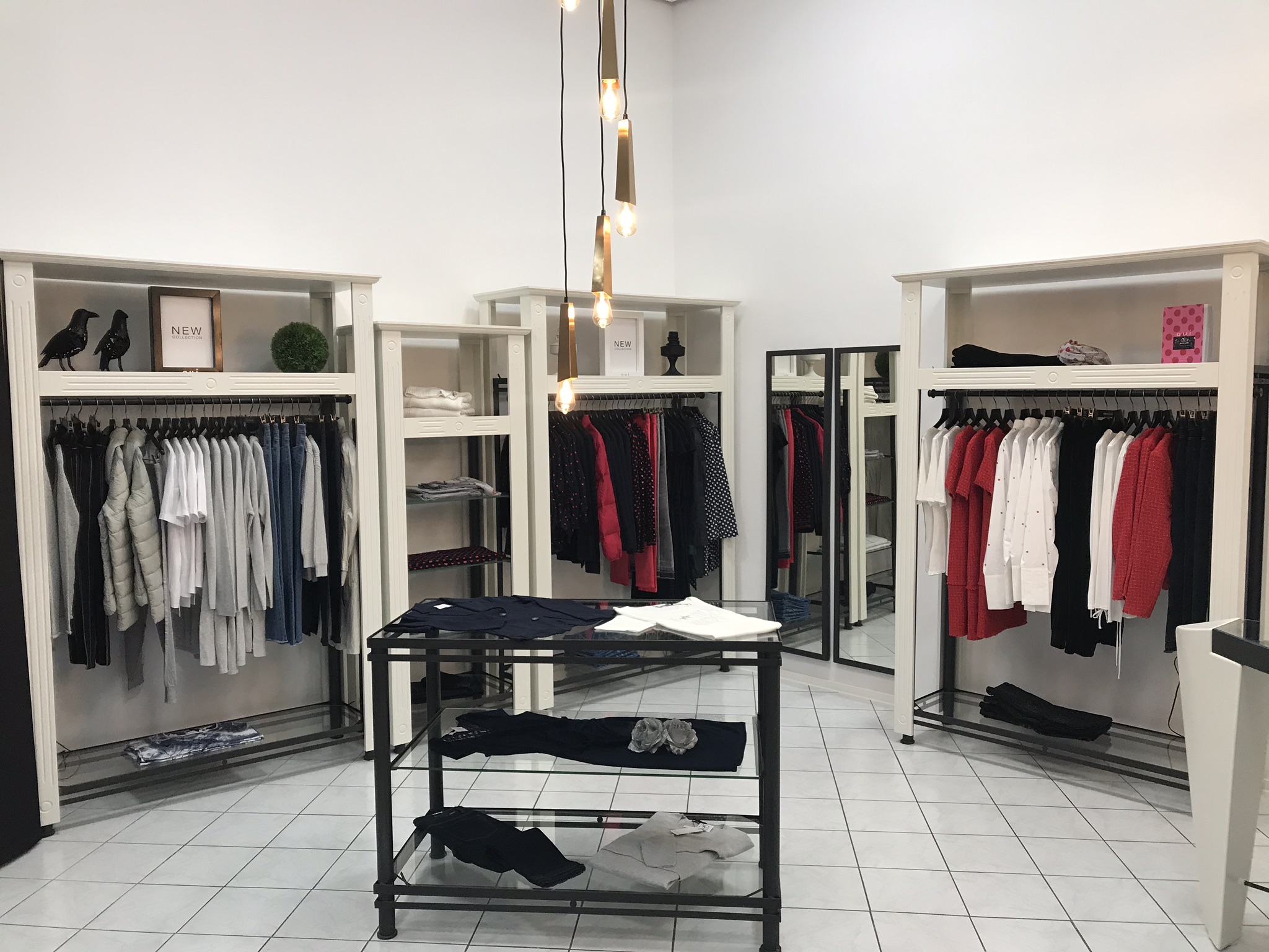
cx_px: 634
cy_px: 476
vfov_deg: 49.7
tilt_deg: -3.6
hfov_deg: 63.4
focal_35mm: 28
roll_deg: +1.9
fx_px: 1026
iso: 25
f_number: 1.8
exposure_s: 1/33
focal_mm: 3.99
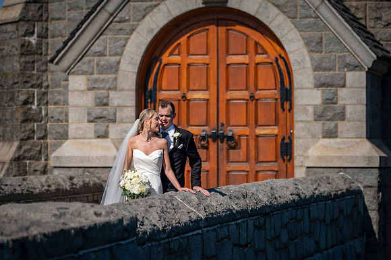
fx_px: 1404
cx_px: 196
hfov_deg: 15.9
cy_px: 130
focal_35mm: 129
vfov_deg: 10.6
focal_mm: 125
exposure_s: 1/4000
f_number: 2.8
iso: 100
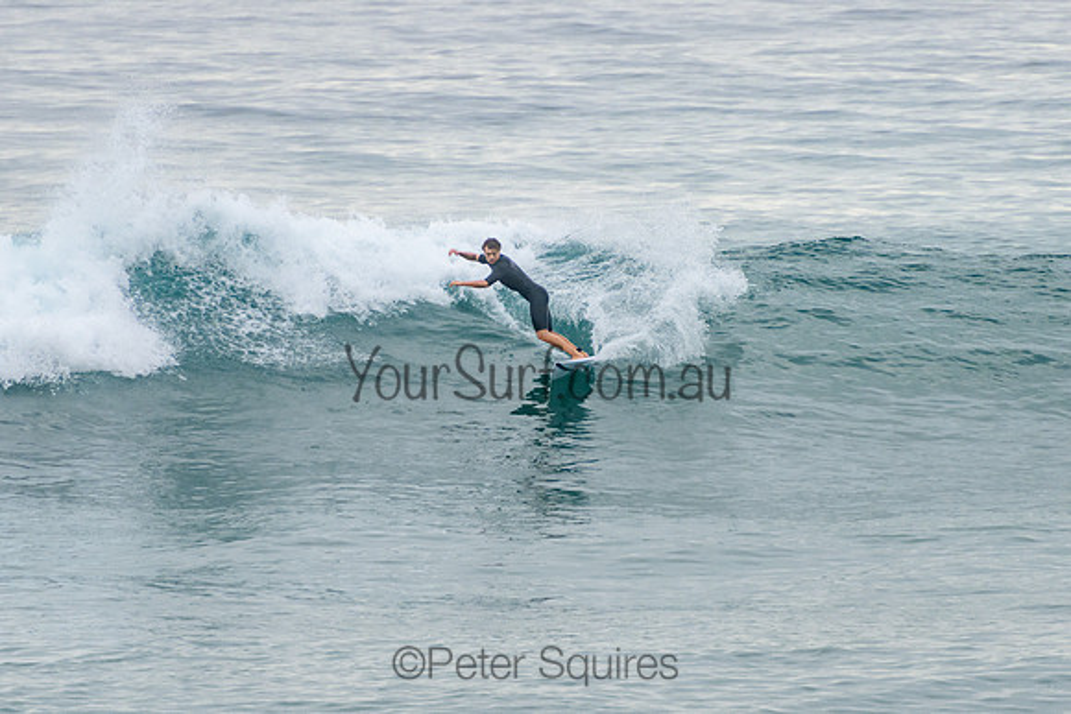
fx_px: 16349
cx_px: 602
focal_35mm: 549
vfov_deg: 2.5
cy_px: 308
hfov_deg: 3.8
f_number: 5.6
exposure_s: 1/1250
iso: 500
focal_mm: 400
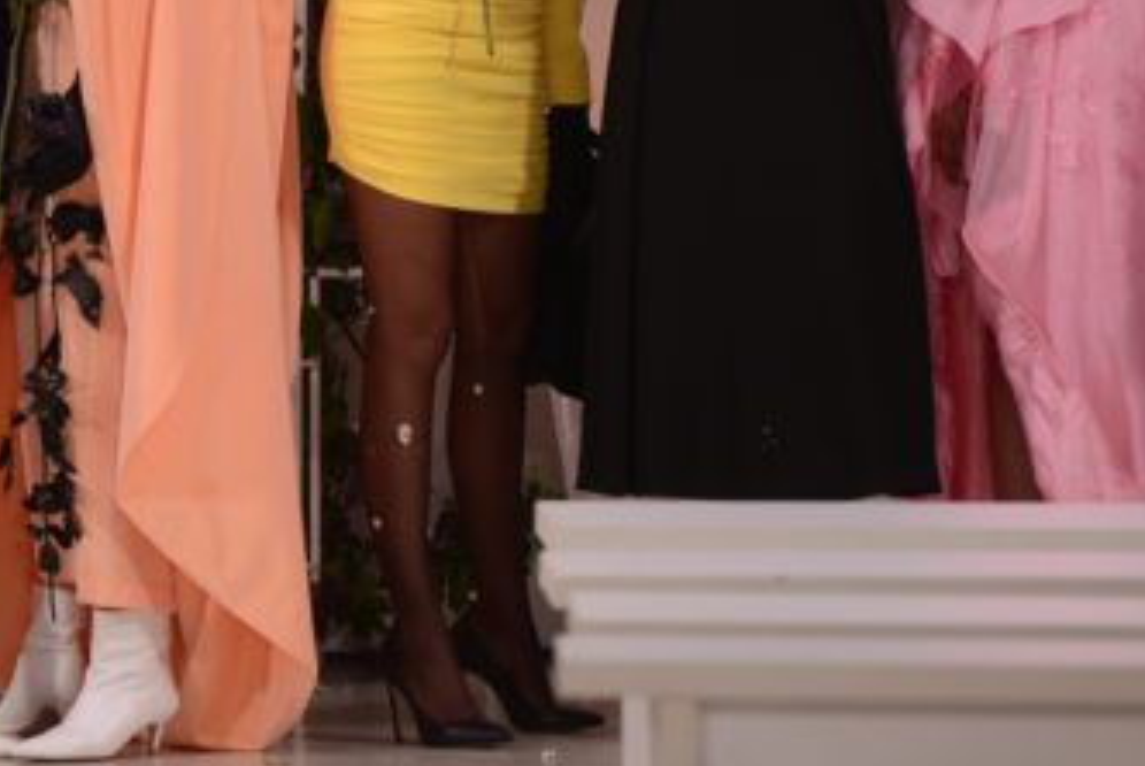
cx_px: 72
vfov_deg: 3.0
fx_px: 14738
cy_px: 26
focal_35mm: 463
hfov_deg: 4.4
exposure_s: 1/250
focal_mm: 200
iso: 1000
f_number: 3.5
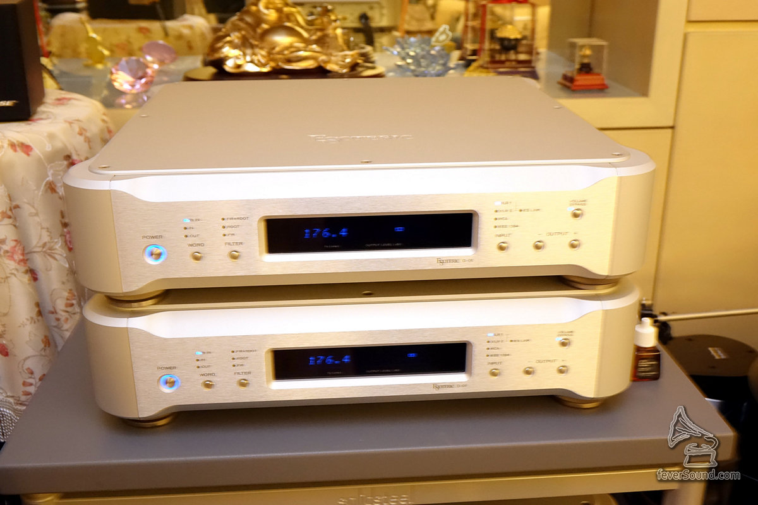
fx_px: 842
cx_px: 379
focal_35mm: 40
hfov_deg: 48.5
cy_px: 252
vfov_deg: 33.4
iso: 1600
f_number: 4
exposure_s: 1/30
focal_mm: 14.53
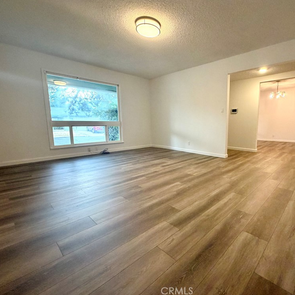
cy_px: 145
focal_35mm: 17
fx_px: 164
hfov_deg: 82.2
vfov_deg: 84.0
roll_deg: +0.9
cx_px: 187
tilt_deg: -8.2
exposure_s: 1/60
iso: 250
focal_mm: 2.22
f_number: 2.2
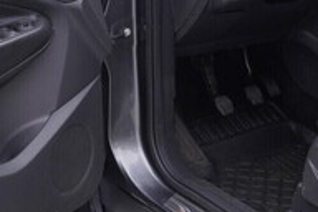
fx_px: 910
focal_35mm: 103
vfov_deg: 13.1
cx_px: 98
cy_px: -16
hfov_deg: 19.7
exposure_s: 1/60
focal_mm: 24
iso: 125
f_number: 3.5
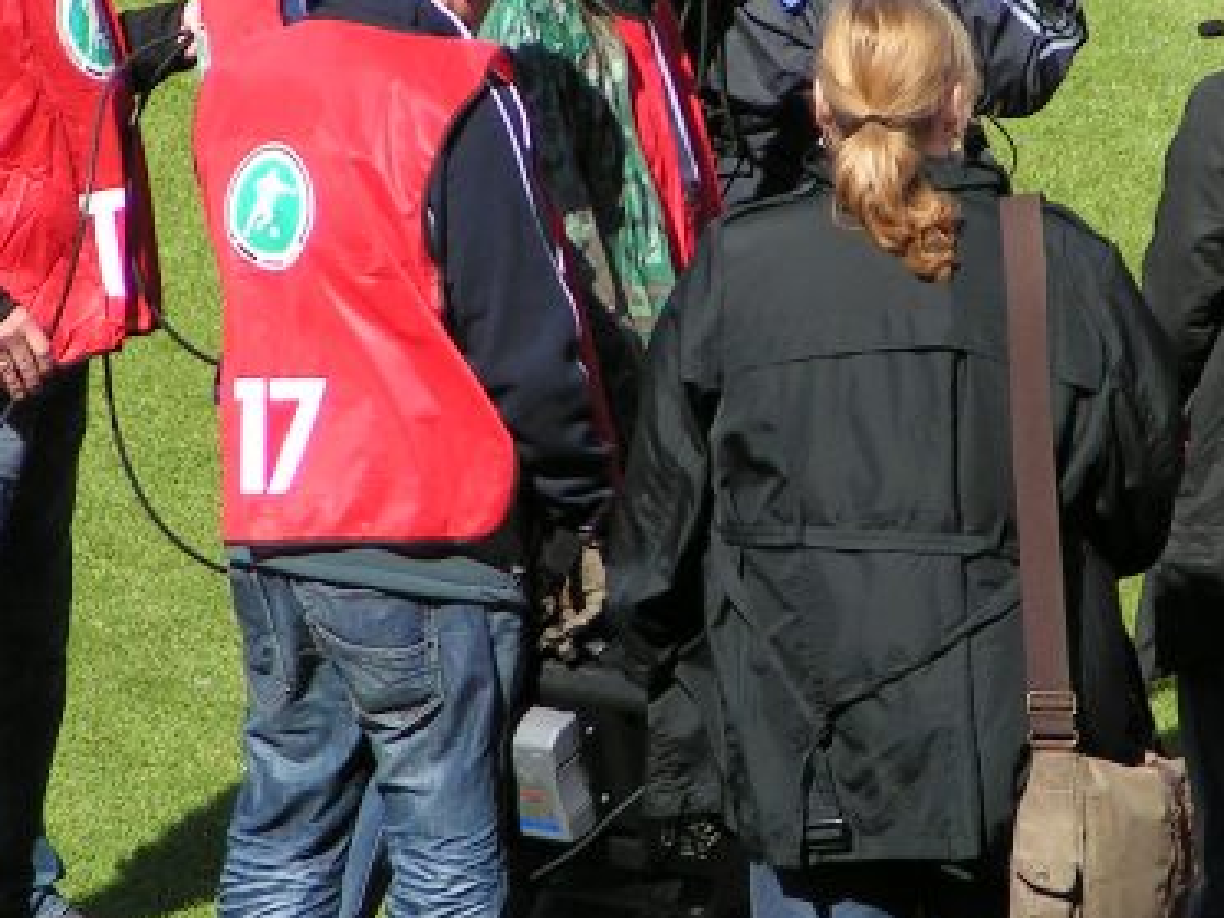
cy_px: 401
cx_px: 783
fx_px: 21498
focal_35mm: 608
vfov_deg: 2.4
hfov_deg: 3.3
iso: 50
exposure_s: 1/640
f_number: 3.5
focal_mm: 43.3
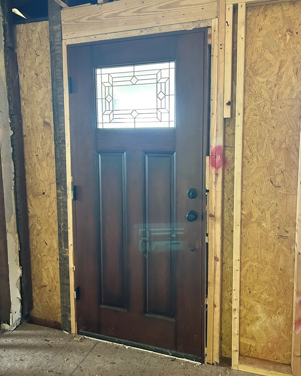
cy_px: 175
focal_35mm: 29
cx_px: 154
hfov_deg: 50.0
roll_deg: +0.5
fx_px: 323
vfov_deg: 60.4
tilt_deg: -4.9
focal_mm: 5.7
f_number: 1.5
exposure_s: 1/60
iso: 400
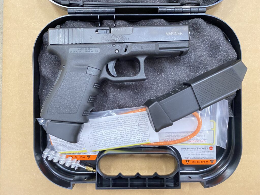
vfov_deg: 53.1
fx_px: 195
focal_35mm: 26
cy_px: 98
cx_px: 130
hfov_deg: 67.3
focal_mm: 4.25
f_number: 1.8
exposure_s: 1/30
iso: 640
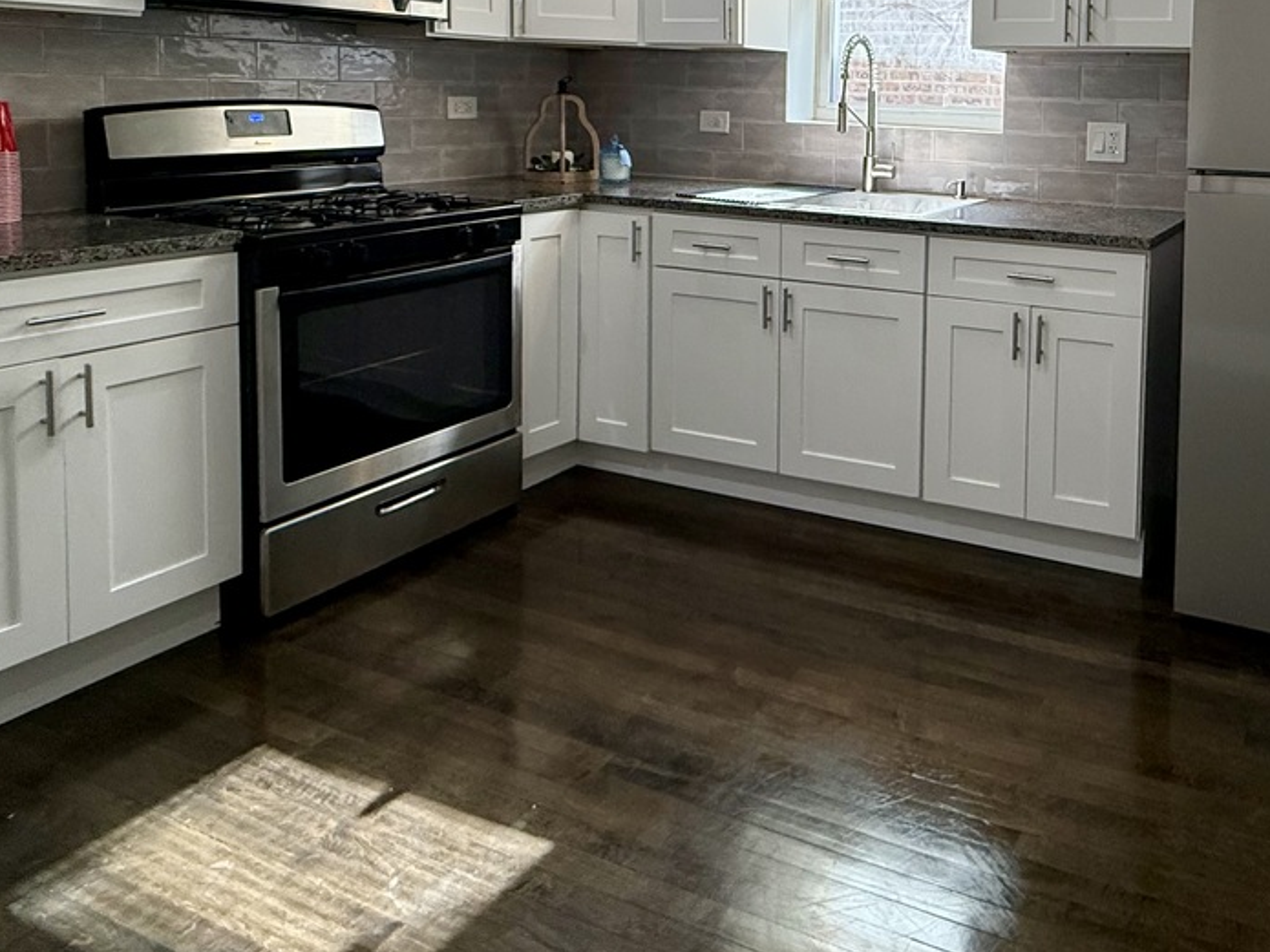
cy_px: 163
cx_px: 970
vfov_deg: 45.3
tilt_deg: -1.9
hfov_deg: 58.1
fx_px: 1064
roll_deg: -2.3
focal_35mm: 29
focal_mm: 2.22
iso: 200
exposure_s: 1/120
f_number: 2.2
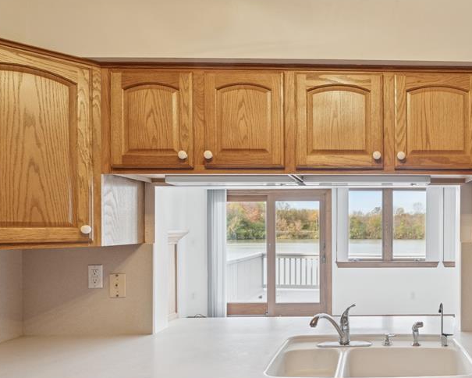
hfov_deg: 58.4
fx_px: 377
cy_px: 230
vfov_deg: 52.7
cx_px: 388
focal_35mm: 27
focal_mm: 17
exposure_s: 1/13
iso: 400
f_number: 8
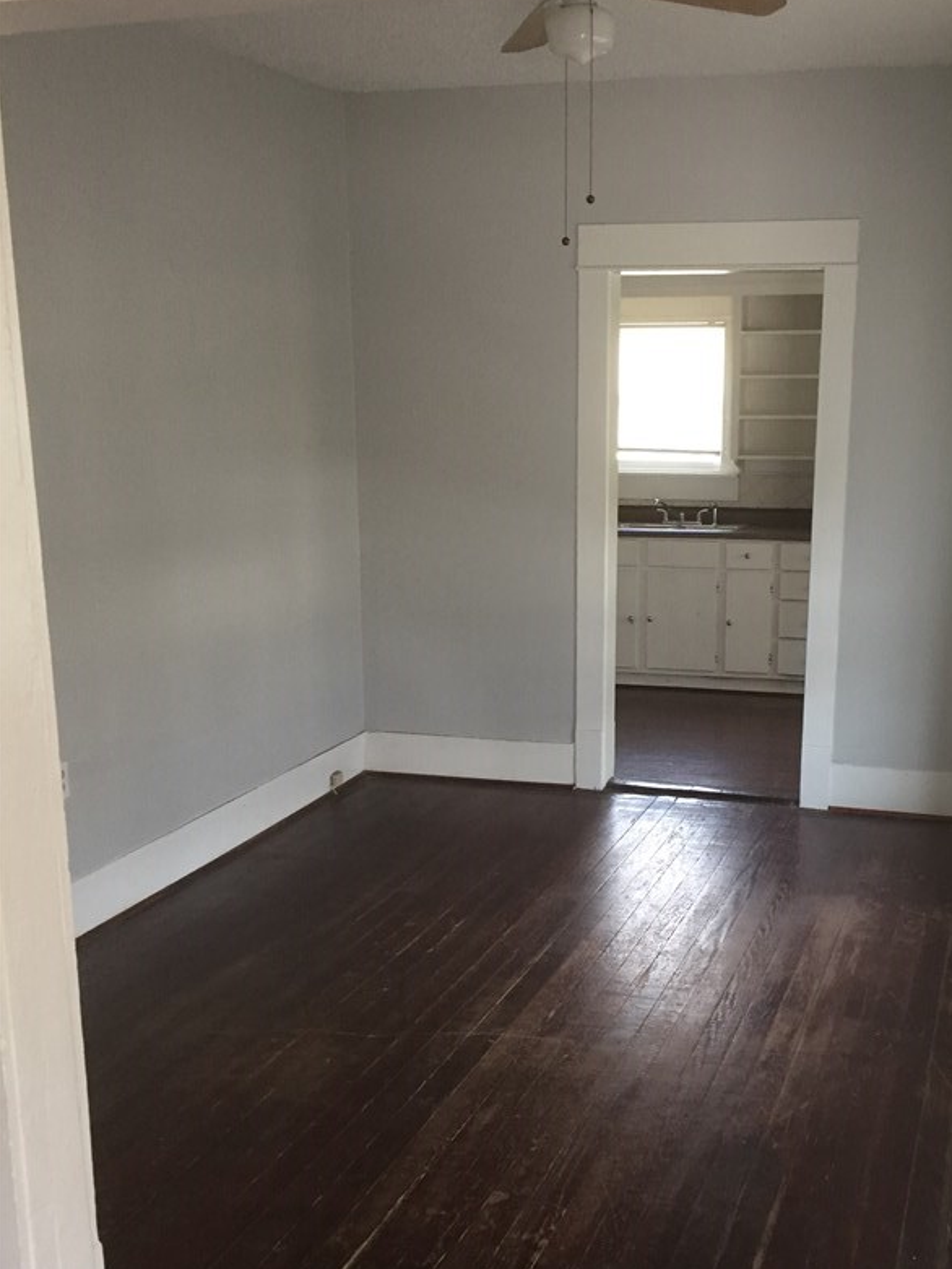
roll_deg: +0.3
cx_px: 622
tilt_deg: -13.3
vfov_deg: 48.8
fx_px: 1393
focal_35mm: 38
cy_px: 743
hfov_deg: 37.4
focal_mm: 4.15
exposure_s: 1/30
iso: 160
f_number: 2.2
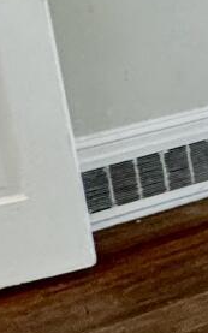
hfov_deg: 7.9
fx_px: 971
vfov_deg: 18.3
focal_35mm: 107
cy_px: -83
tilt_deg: -9.0
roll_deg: +4.0
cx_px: 832
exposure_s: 1/60
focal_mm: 2.22
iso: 250
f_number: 2.2
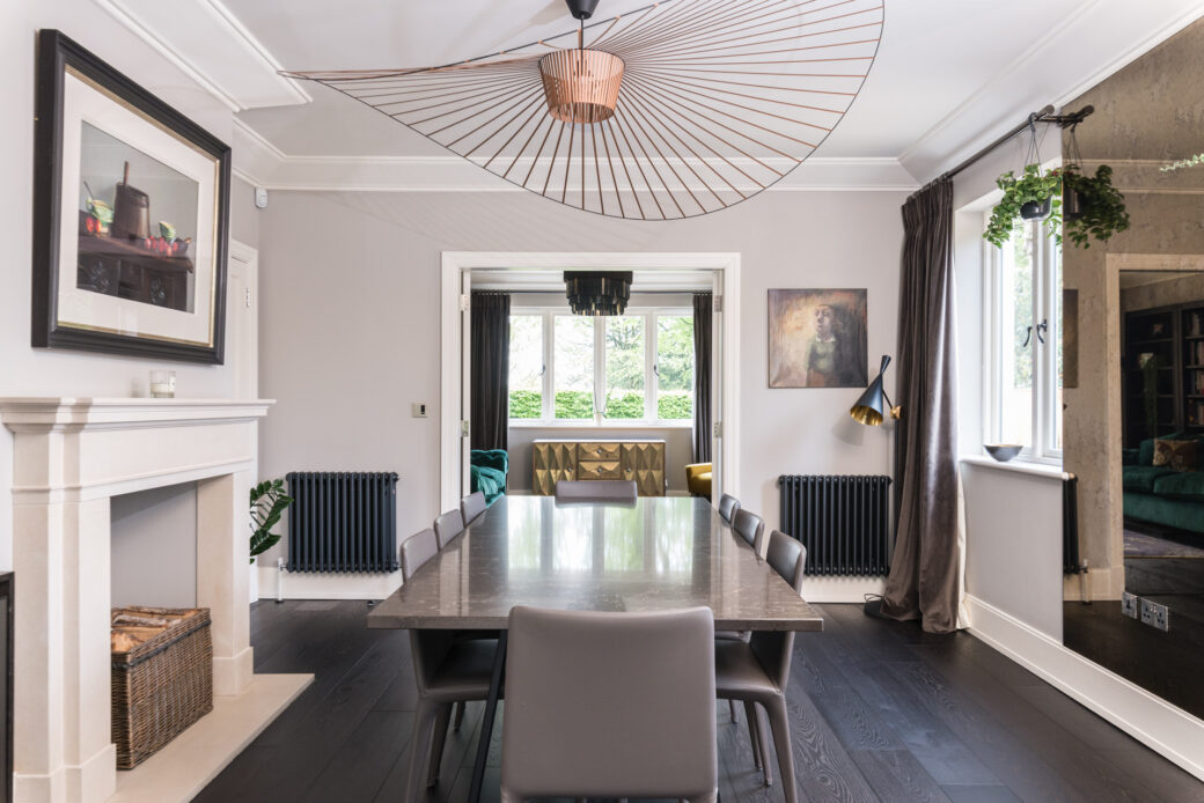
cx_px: 602
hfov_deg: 69.4
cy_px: 402
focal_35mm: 26
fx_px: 870
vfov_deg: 49.6
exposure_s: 1/20
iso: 640
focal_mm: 26
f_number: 9
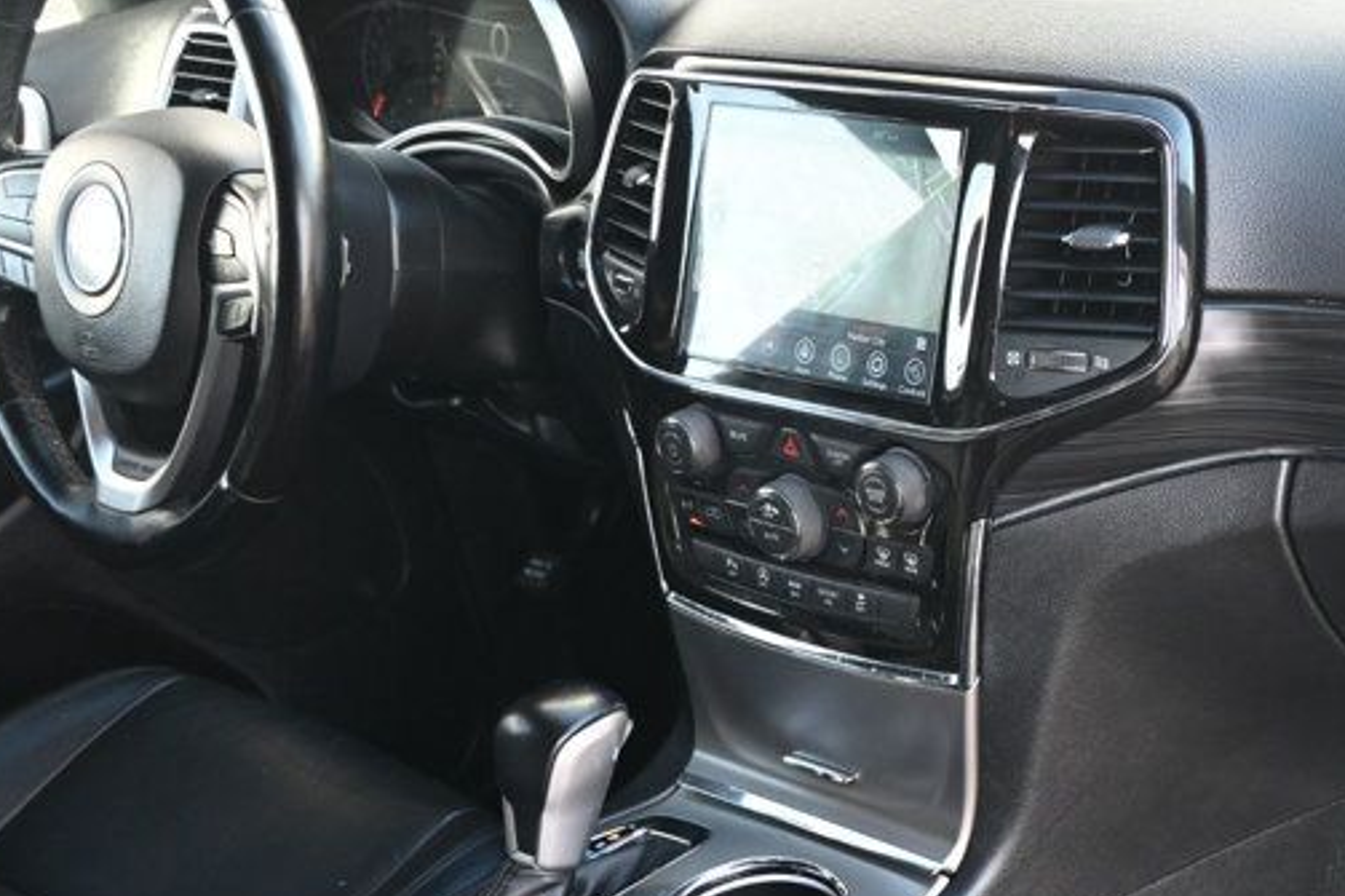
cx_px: 1203
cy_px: 690
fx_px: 2111
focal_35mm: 57
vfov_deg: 23.7
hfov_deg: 33.5
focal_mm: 18.5
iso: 800
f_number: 3.8
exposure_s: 1/125
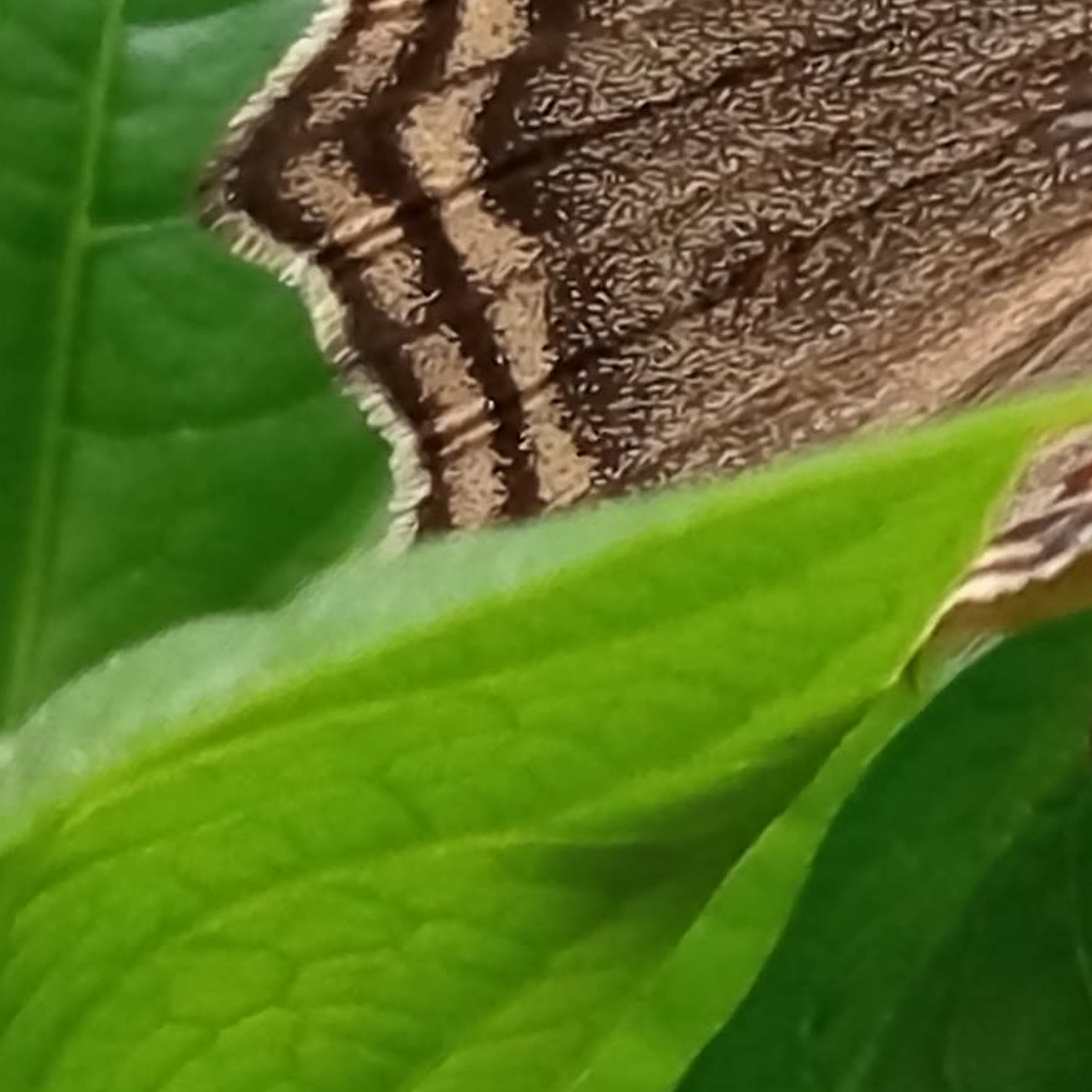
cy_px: -70
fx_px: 17917
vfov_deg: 3.5
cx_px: 1267
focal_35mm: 502
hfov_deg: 3.5
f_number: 1.7
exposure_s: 1/140
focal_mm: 5.24
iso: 50
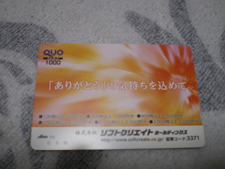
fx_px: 247
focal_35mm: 38
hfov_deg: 49.0
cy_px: 84
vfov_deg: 37.7
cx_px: 112
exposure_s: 1/30
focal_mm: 6.3
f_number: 3.1
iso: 200
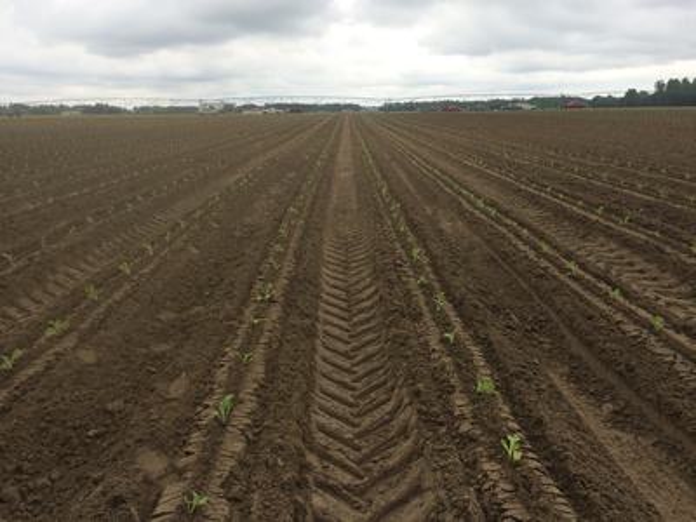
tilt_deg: -14.2
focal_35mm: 29
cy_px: 261
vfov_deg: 48.2
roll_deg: -0.2
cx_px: 348
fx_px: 583
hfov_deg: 61.7
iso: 32
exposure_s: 1/612
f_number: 2.2
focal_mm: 4.15
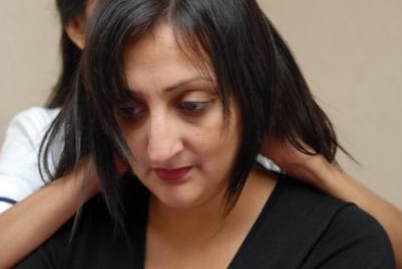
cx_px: 217
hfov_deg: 30.0
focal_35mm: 67
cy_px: 139
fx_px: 750
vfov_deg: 20.4
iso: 200
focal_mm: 40
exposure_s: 1/60
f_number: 5
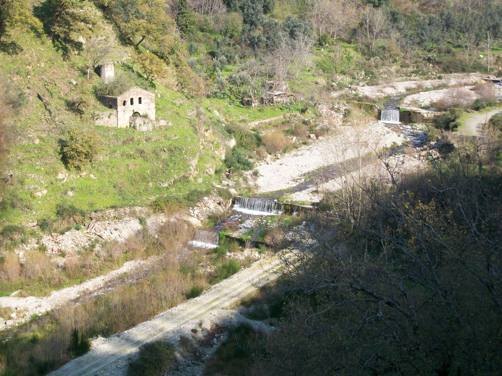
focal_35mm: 66
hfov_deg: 29.4
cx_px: 251
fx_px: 957
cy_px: 188
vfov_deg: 22.3
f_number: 3.8
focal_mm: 11.8
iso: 64
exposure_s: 1/320
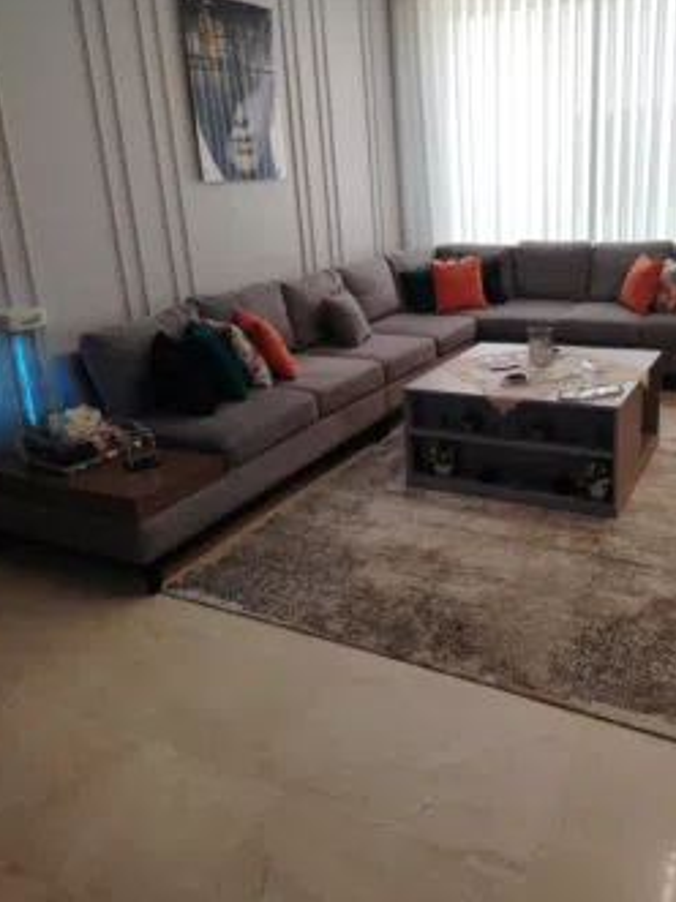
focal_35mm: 29
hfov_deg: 48.0
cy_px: 403
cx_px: 390
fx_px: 756
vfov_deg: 61.5
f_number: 1.75
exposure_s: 1/50
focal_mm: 5.25
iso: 100
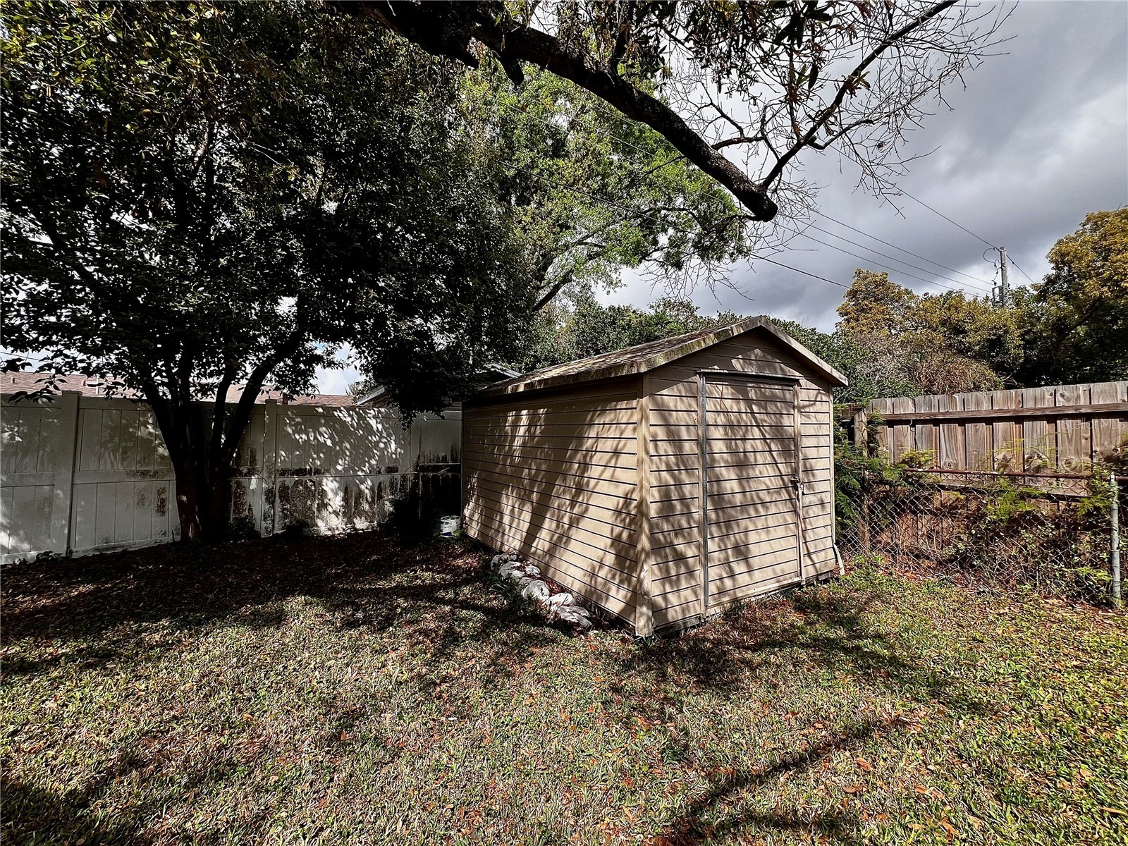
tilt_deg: +3.4
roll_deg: +0.3
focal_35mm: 13
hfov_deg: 106.2
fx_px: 424
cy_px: 423
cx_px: 564
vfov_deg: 89.9
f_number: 1.8
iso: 32
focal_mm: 1.57
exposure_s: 1/986
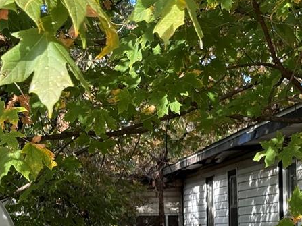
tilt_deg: -1.1
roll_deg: +2.0
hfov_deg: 17.8
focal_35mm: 110
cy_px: 239
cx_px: 207
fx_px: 959
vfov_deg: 13.2
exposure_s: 1/687
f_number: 1.78
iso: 100
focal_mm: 6.76
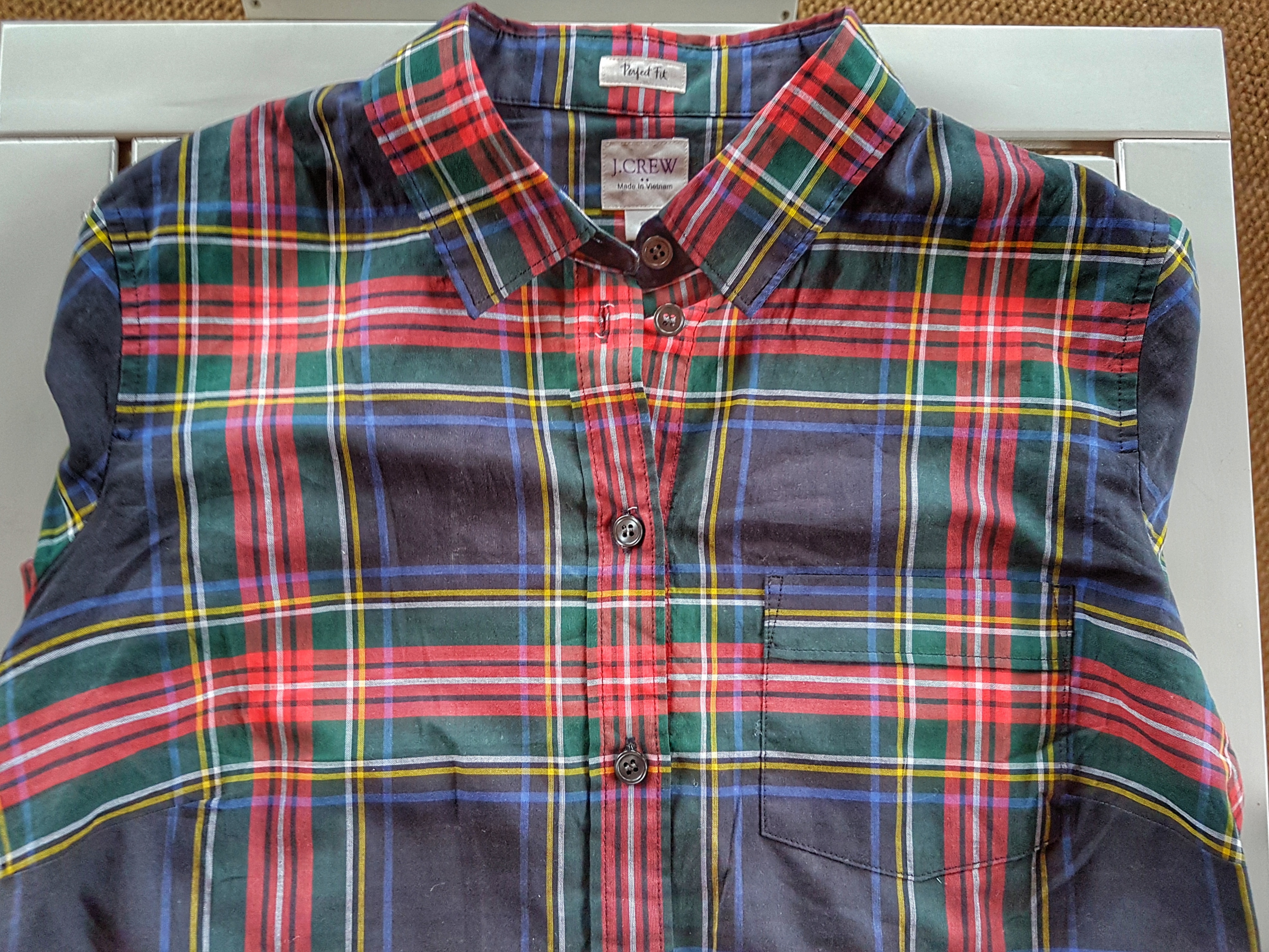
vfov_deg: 53.1
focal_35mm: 26
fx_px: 953
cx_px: 634
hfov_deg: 67.3
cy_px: 476
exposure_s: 1/13
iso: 200
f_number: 1.7
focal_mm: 4.2
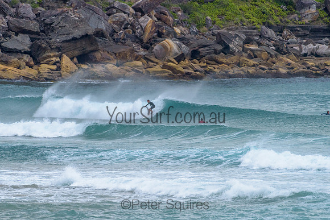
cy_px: 107
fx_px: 5622
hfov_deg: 3.4
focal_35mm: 613
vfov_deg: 2.2
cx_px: 161
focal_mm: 500
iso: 800
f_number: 5.6
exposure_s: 1/2000
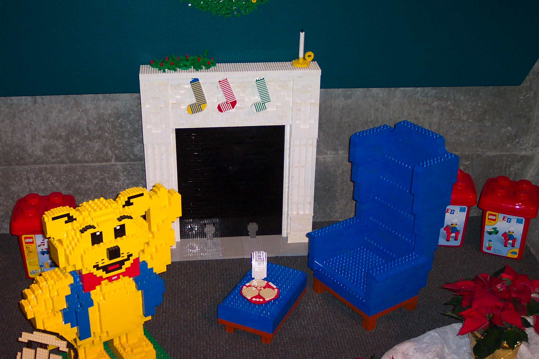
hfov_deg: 38.9
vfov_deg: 26.5
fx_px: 764
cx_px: 270
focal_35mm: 51
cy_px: 180
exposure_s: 1/45
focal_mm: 10.7
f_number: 3.4
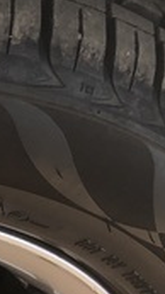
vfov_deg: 14.8
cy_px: 338
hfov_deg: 7.7
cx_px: -291
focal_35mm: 141
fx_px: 1099
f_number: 1.8
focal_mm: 3.99
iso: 20
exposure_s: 1/261
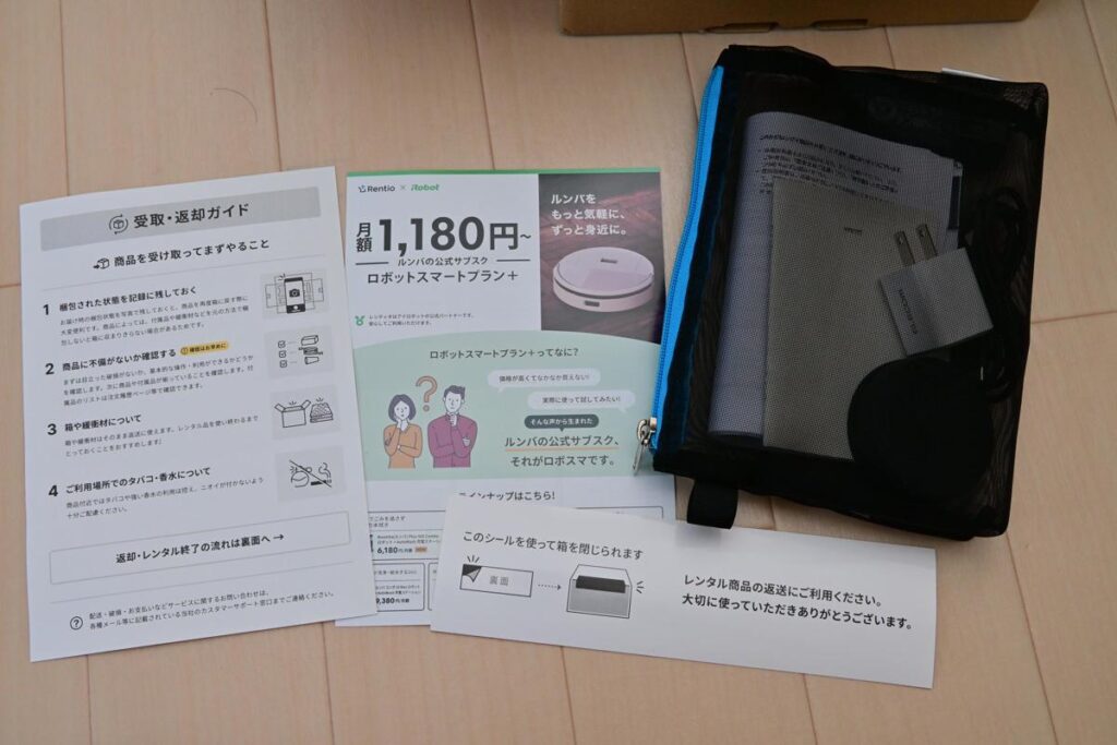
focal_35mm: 36
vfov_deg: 36.9
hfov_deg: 53.1
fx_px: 1117
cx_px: 558
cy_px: 372
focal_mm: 24
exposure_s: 1/60
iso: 800
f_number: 8
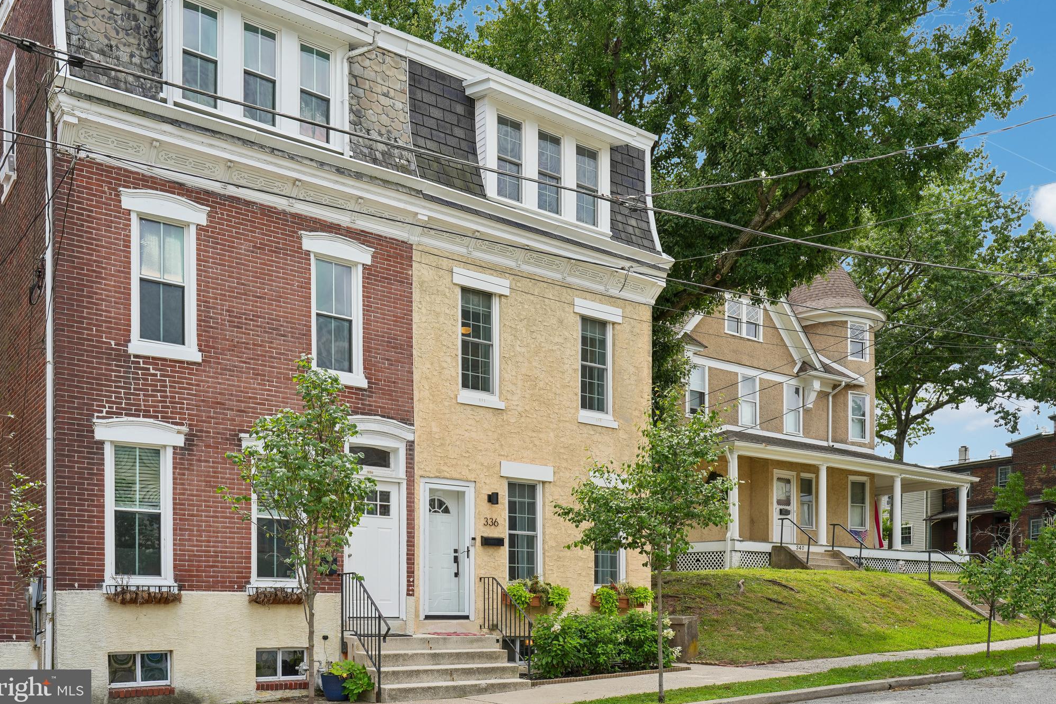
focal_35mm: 35
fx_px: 1027
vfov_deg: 37.9
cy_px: 346
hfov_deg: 54.4
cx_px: 517
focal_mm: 34
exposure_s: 1/160
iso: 100
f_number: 8
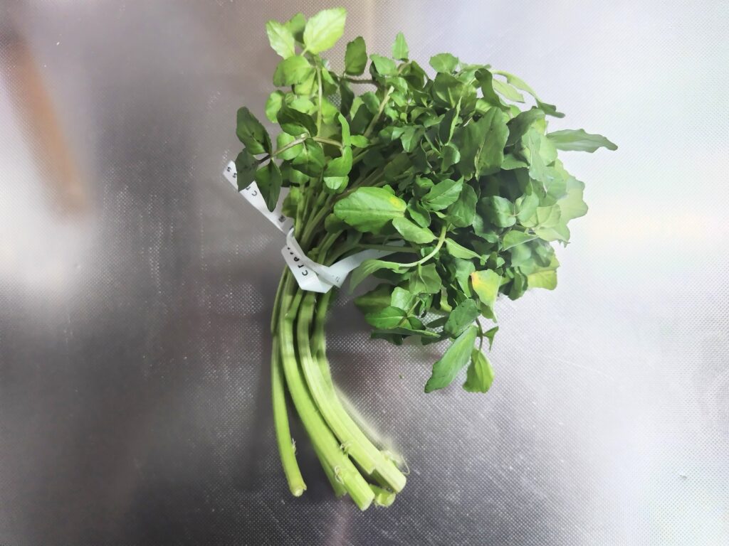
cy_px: 273
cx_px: 364
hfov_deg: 73.9
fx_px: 484
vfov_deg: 58.9
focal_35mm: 23
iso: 330
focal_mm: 5.5
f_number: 1.9
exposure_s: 1/120
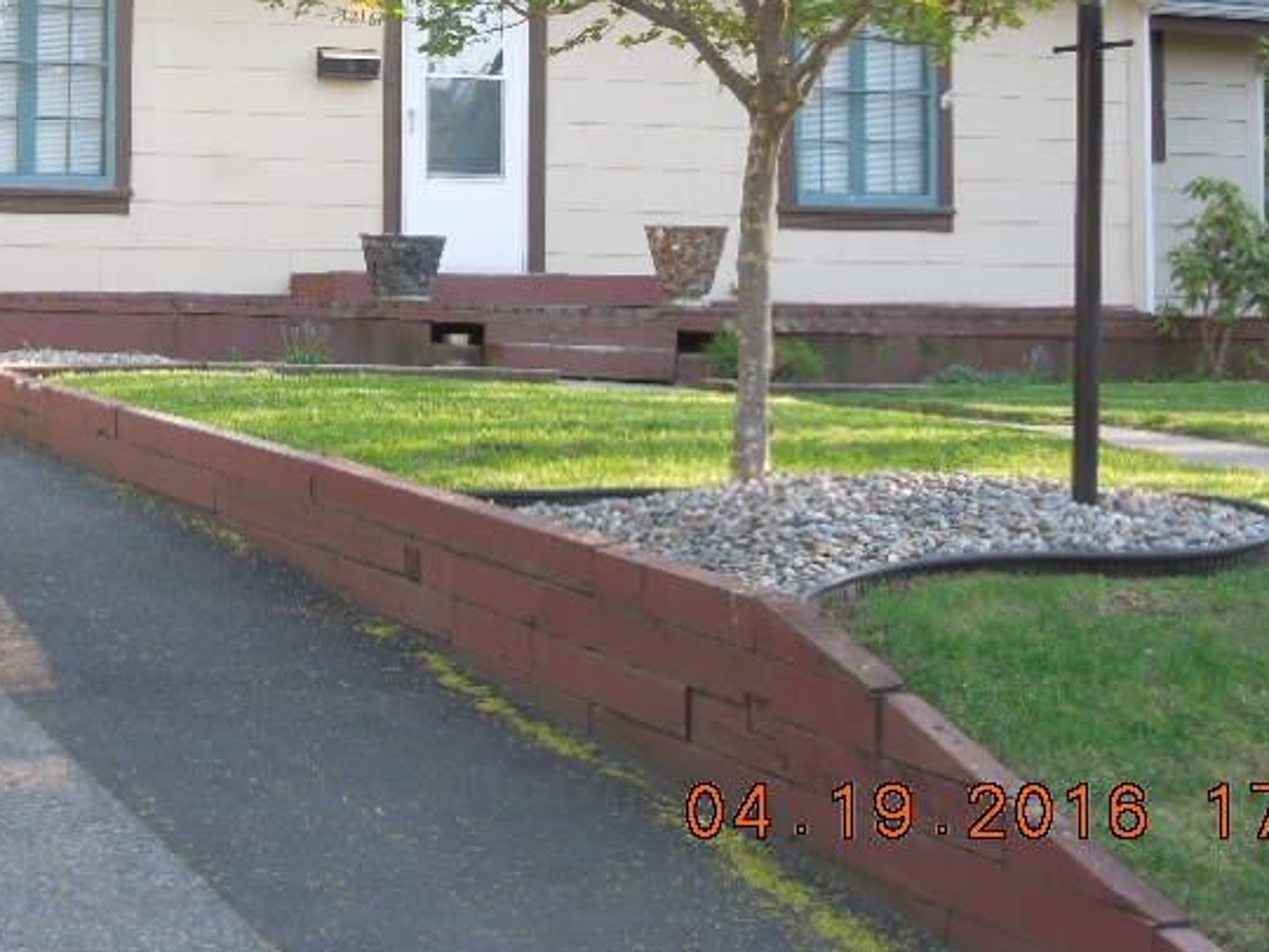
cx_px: 343
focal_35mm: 91
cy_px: 101
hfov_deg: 21.4
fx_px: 3336
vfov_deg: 16.0
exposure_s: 1/50
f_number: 4
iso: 100
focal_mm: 8.7
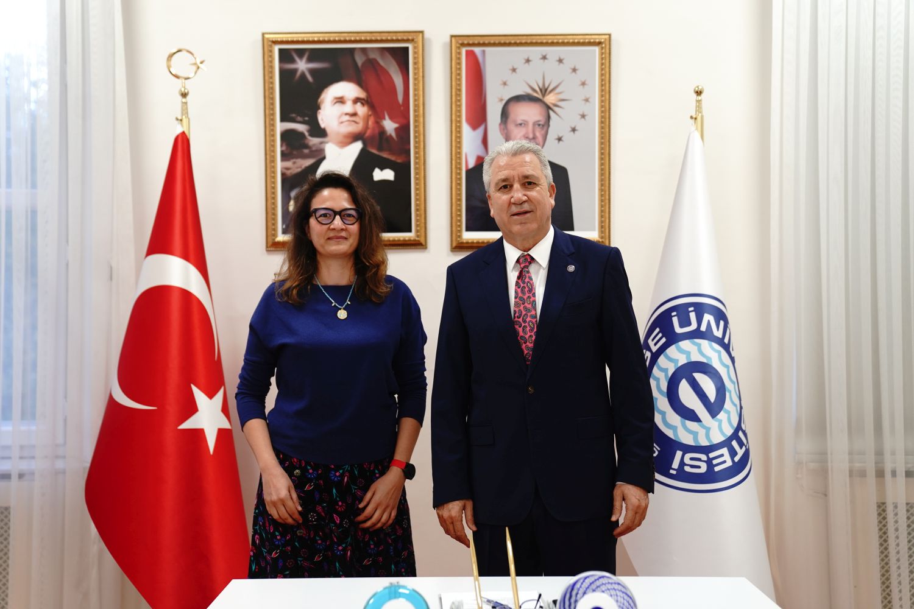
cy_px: 304
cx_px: 457
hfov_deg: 42.7
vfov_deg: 29.2
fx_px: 1168
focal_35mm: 46
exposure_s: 1/80
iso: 800
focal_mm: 46
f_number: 2.8
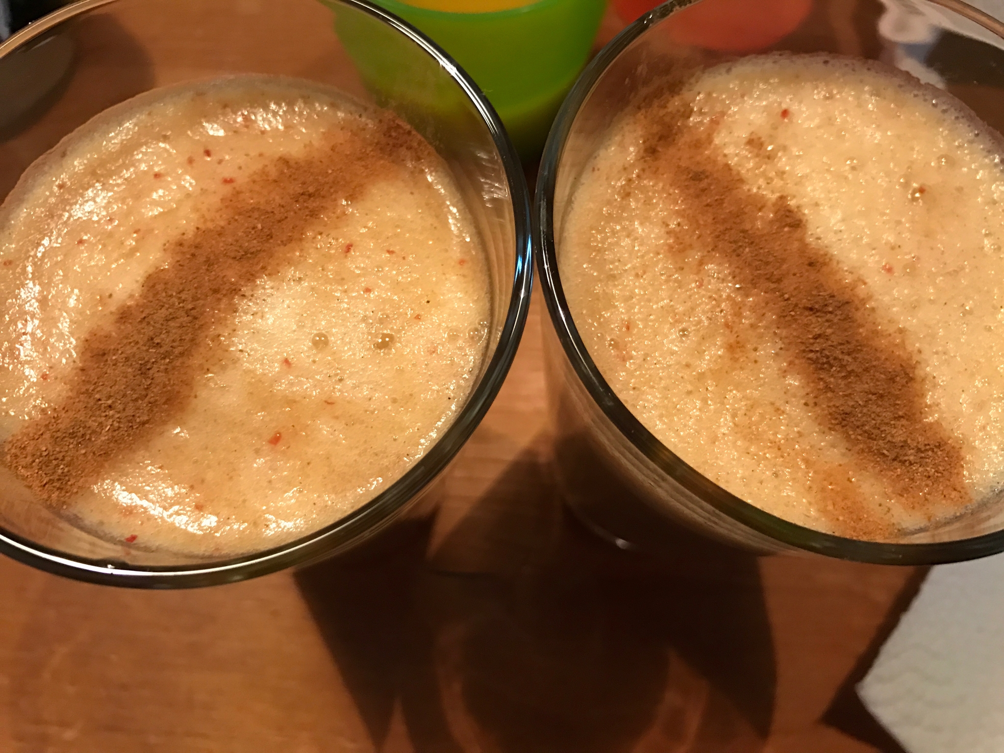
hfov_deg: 63.4
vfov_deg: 49.7
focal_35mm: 28
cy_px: 376
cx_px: 502
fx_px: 812
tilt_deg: -72.4
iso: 100
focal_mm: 3.99
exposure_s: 1/14
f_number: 1.8
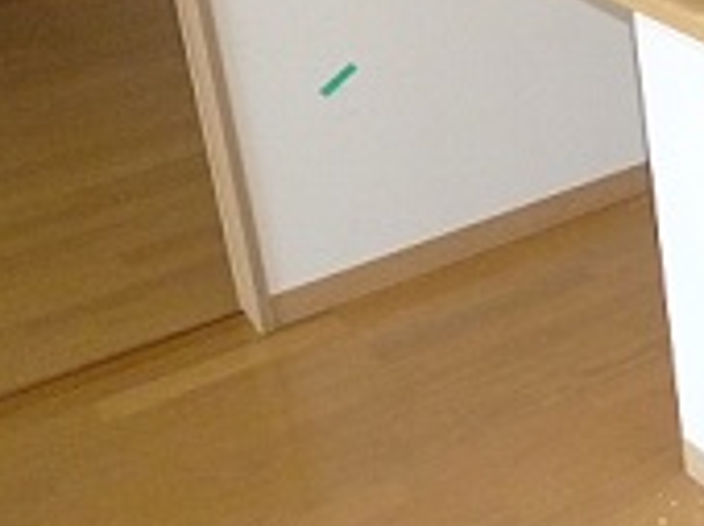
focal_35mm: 76
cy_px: -77
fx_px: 1543
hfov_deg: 22.7
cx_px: 930
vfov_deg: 18.5
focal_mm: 4.3
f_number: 2.2
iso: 320
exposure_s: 1/250
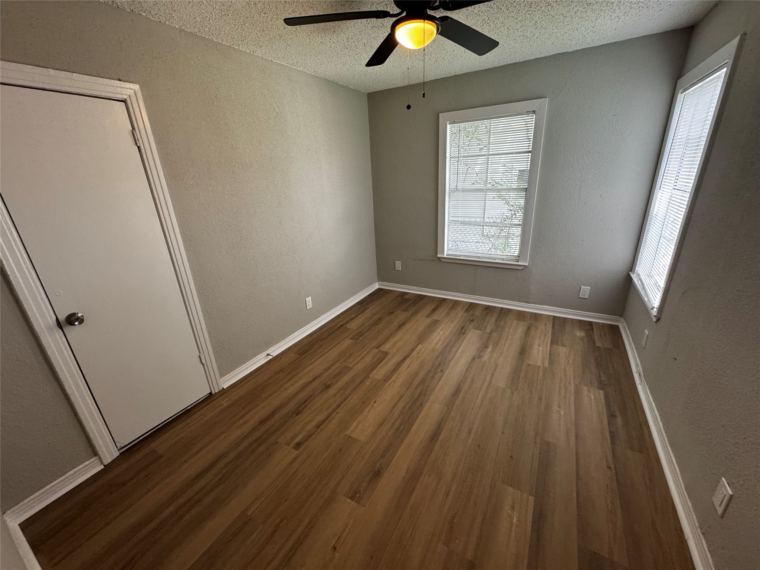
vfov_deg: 85.7
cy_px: 285
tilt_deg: -20.8
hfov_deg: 102.1
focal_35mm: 14
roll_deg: +2.7
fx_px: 307
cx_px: 380
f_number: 2.2
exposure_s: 1/120
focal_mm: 2.22
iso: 250
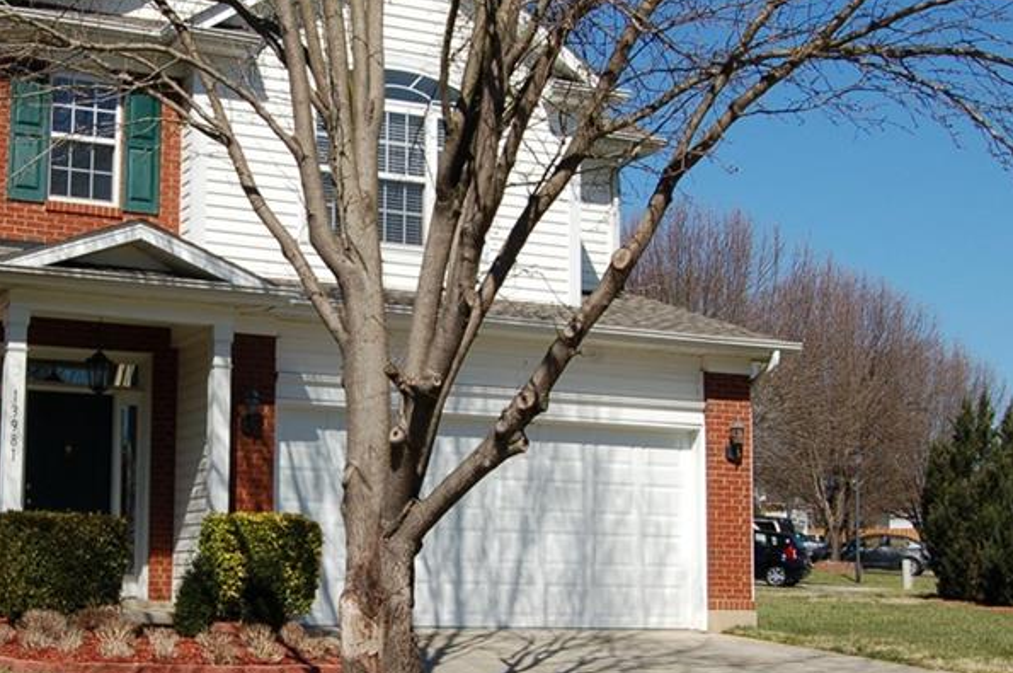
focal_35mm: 62
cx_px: 283
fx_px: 1742
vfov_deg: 21.8
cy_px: 392
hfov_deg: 32.0
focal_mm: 24
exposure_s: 1/400
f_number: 10
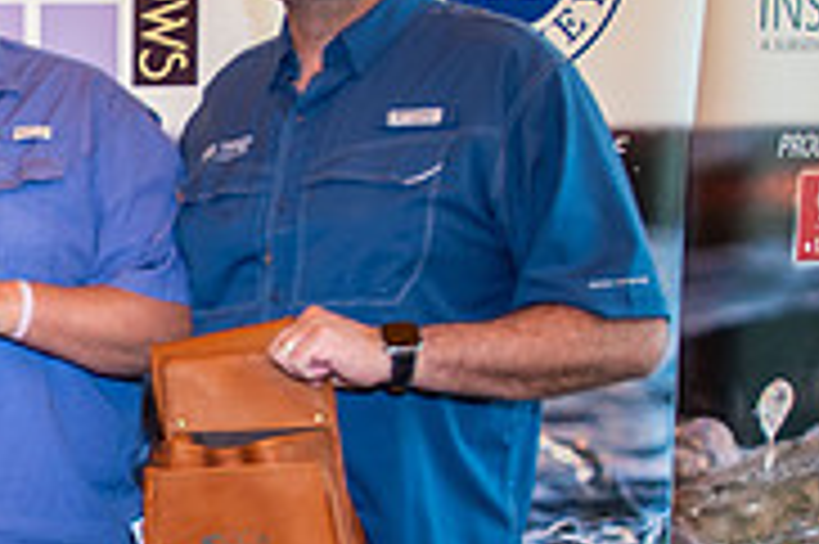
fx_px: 1591
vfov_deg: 19.2
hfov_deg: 25.3
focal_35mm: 70
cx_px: -216
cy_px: 450
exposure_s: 1/60
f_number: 2.8
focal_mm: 22
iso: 800
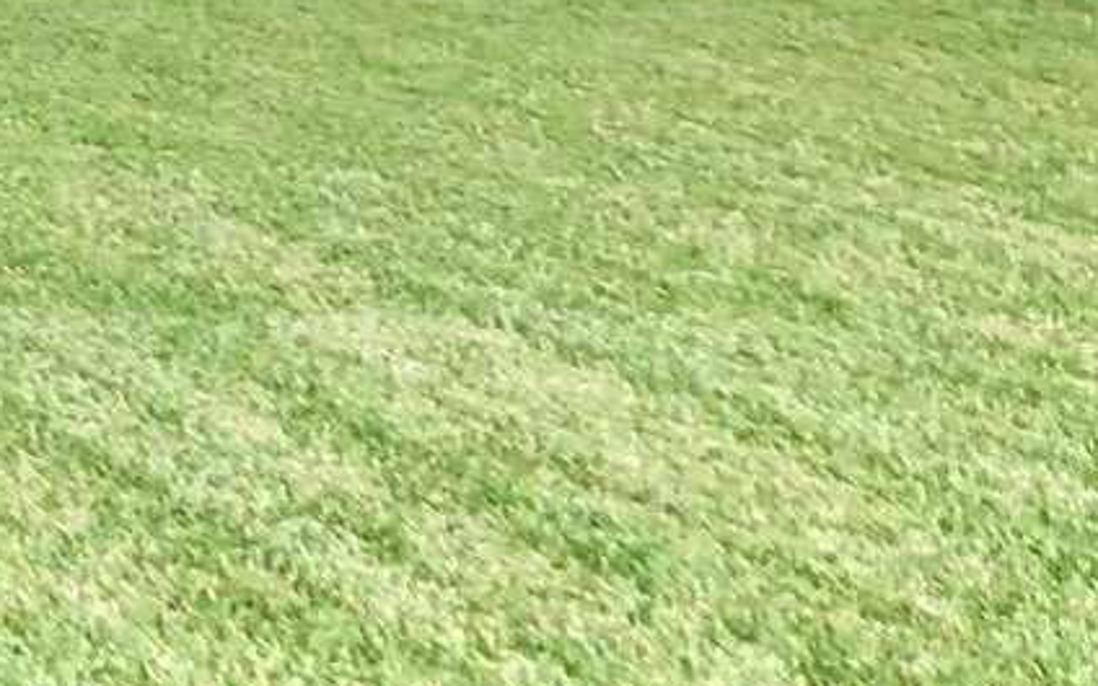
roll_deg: -0.5
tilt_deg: +1.6
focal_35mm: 141
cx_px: -1173
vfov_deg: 9.0
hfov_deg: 12.8
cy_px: -386
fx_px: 4219
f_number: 1.8
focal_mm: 3.99
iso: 20
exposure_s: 1/40
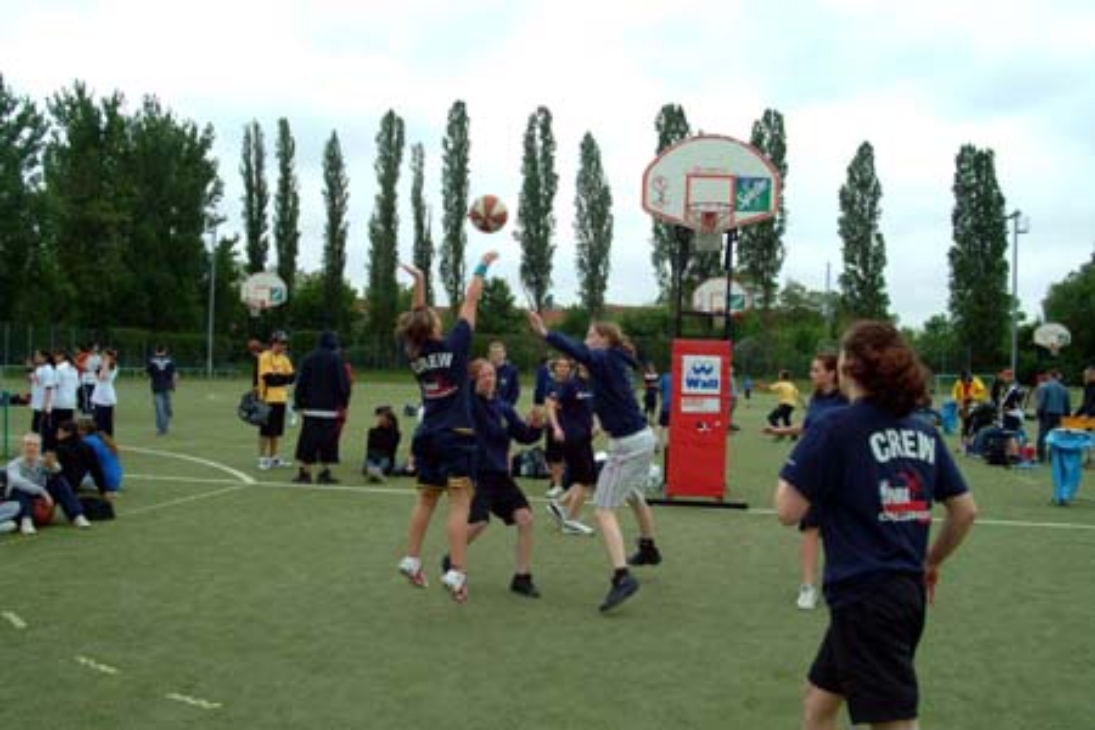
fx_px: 867
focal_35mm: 28
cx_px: 548
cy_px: 365
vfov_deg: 45.7
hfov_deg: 64.6
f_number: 9.5
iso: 400
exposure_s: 1/350
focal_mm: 19
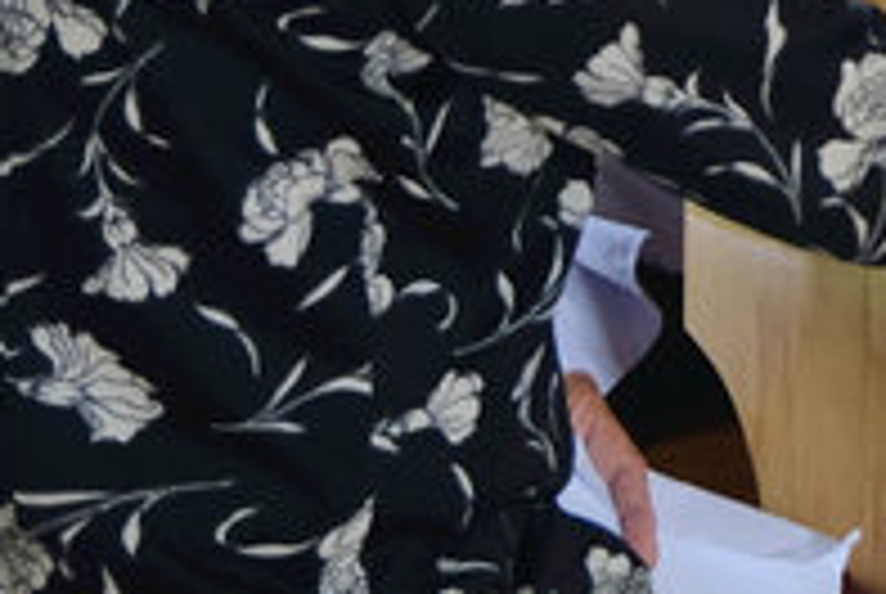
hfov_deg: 10.4
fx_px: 4609
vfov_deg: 7.1
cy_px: -652
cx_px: 1516
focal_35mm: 187
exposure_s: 1/500
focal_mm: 27.5
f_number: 4
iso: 4000
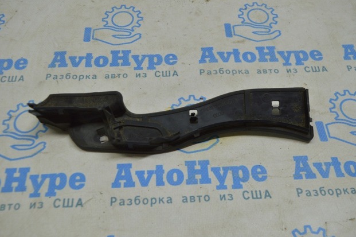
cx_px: 174
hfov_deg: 55.8
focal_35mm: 34
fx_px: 336
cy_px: 120
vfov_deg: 38.8
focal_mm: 22
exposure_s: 1/40
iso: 400
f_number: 5.6
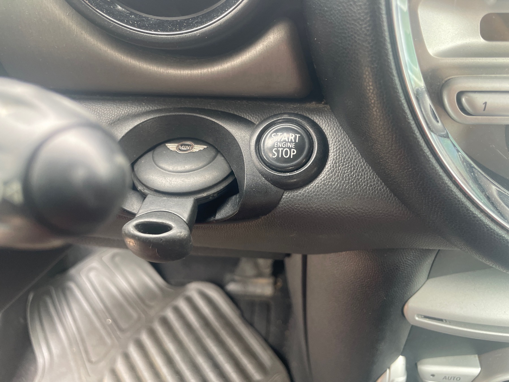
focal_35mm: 26
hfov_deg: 67.3
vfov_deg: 53.1
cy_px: 191
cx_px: 254
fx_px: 382
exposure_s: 1/78
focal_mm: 4.2
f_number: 1.6
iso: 125
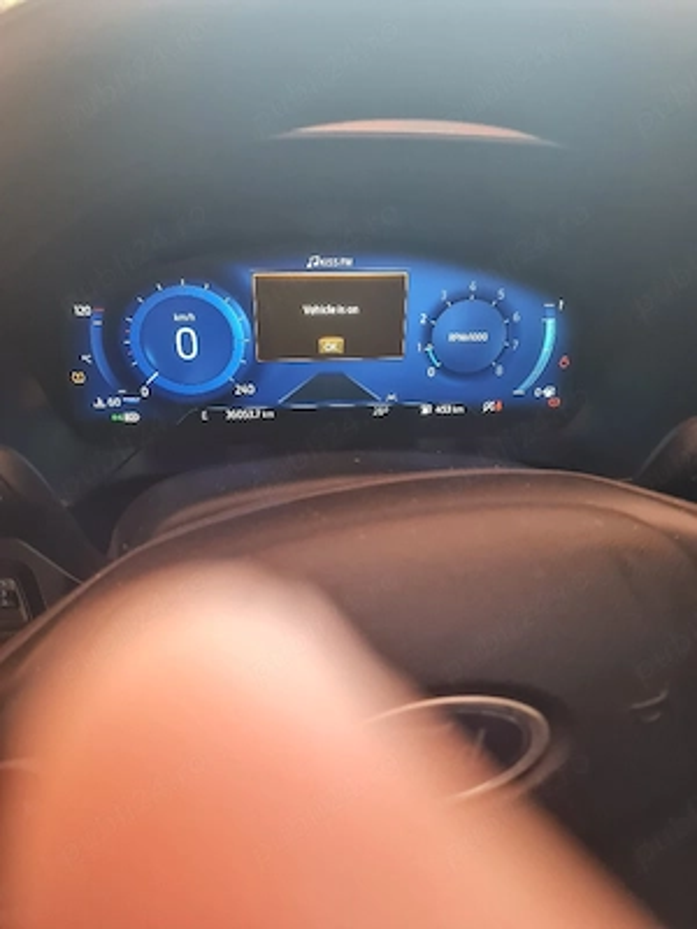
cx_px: 348
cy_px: 464
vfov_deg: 67.3
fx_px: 698
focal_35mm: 26
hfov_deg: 53.1
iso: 160
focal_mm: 5.4
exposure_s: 1/100
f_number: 1.8
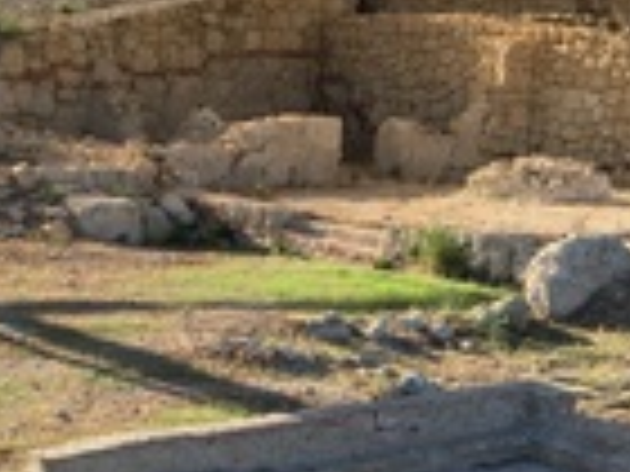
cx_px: 245
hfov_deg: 26.3
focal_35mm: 74
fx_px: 1347
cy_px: 436
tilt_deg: -13.5
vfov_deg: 19.5
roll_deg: -0.1
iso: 25
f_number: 2.2
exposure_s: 1/674
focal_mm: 4.15
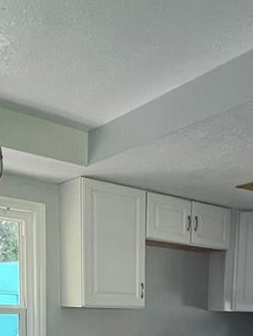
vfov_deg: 33.3
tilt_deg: -8.2
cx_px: 206
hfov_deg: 29.5
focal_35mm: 48
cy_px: 391
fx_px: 467
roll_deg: -2.0
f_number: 1.8
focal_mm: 1.57
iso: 250
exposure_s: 1/64
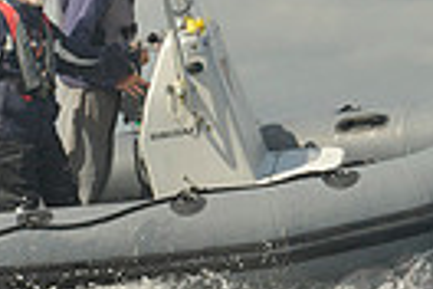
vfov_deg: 3.3
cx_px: 184
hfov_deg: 4.9
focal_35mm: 419
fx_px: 5039
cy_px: 126
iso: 400
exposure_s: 1/1250
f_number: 10
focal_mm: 95
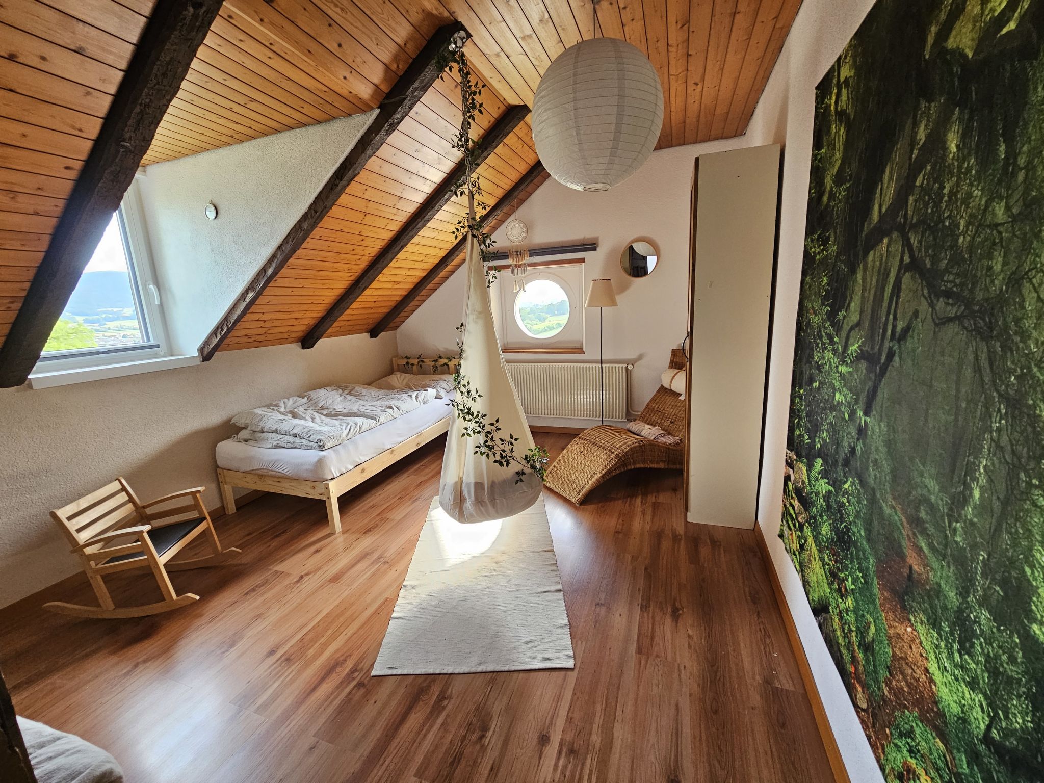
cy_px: 392
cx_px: 522
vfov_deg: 89.9
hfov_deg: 106.2
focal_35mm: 13
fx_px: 392
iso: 200
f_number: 2.2
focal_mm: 2.2
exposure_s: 1/71
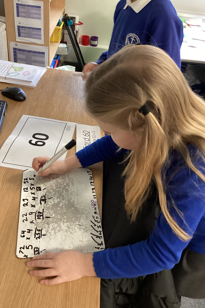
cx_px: 102
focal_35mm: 33
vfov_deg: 57.2
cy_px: 153
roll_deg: -7.1
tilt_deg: -39.5
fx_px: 282
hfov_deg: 40.0
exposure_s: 1/30
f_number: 2.4
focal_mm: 3.3
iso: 320
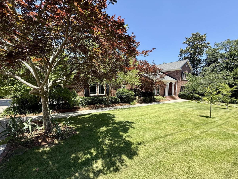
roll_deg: -1.4
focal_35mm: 15
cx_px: 114
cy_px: 96
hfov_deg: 98.1
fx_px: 103
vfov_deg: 81.6
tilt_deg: -4.8
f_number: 2.2
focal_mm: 2.22
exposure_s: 1/679
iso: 50
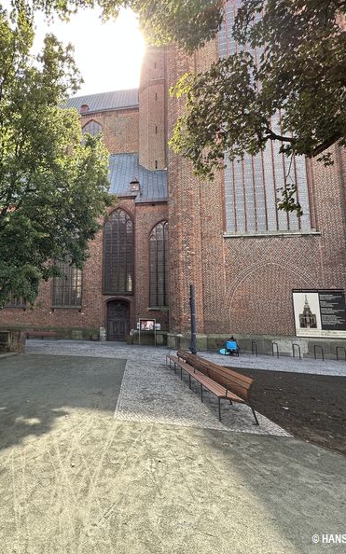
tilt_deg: +9.5
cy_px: 275
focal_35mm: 20
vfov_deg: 85.1
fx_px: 302
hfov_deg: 55.6
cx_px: 72
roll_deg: -1.9
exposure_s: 1/157
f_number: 2.2
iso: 40
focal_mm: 2.22
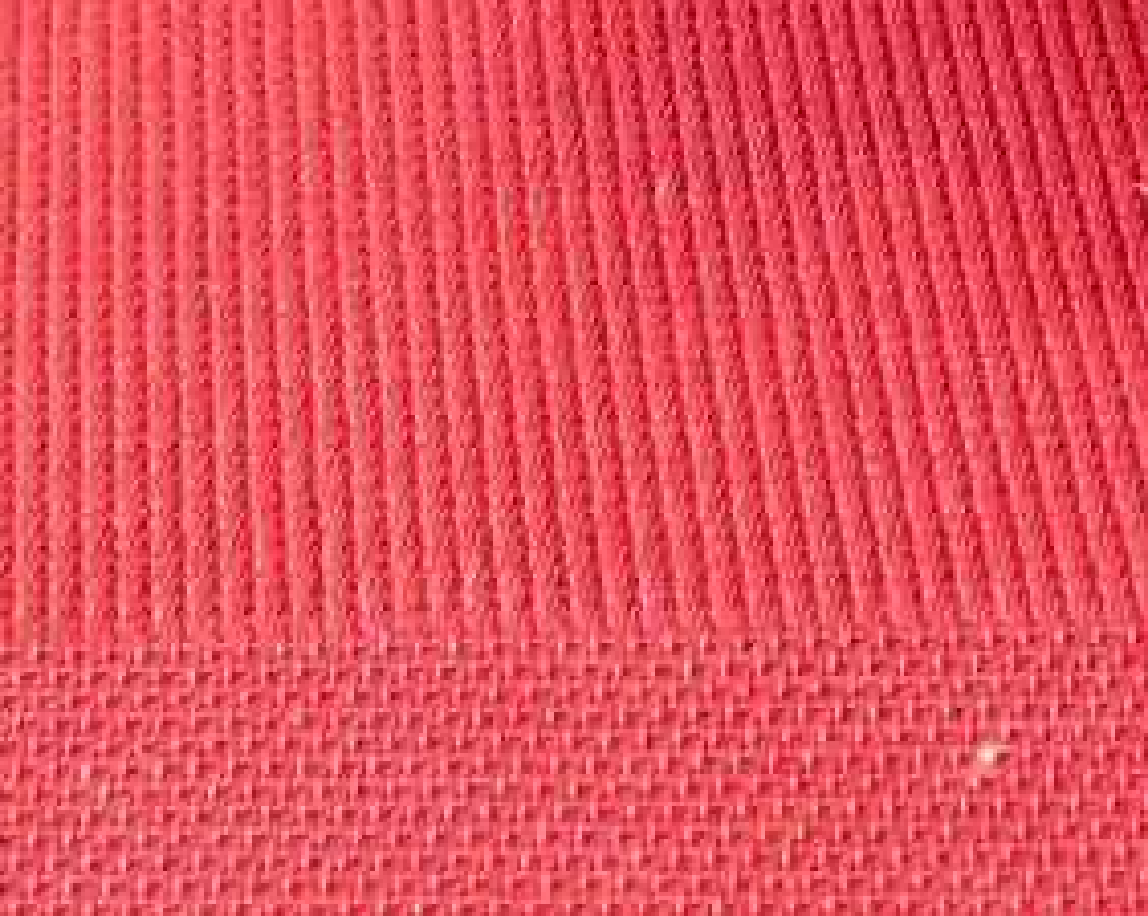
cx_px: 1873
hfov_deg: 14.5
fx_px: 4107
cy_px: -444
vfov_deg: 12.2
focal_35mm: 121
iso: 80
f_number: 2.4
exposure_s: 1/15
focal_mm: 4.28
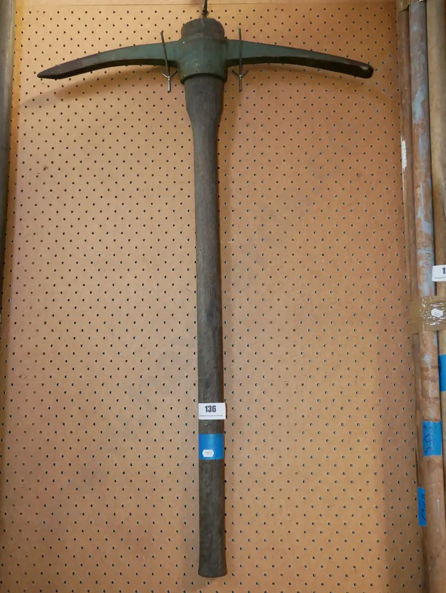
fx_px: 618
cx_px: 223
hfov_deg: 39.7
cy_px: 296
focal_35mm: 36
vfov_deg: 51.3
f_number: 3.9
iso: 3200
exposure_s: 1/160
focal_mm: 18
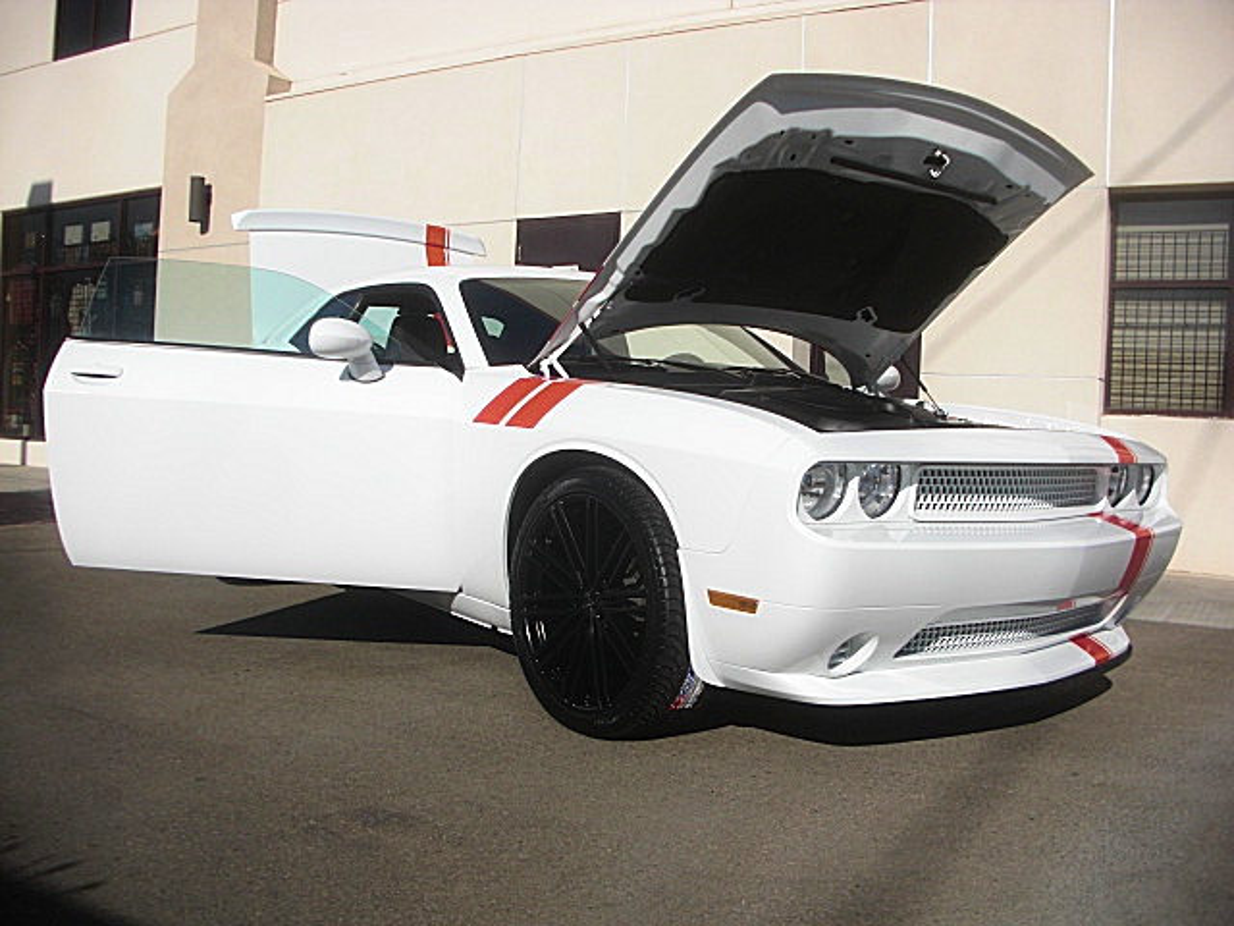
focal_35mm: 36
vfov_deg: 39.7
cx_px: 617
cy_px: 463
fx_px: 1283
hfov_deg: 51.4
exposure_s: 1/250
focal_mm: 6.3
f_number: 7.9
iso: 50
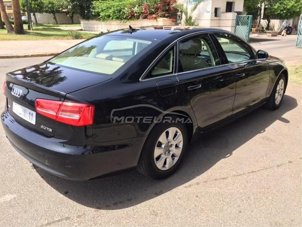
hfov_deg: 61.7
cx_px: 151
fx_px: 253
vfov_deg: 48.2
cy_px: 114
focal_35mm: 29
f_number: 2.2
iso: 25
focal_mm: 4.15
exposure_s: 1/545
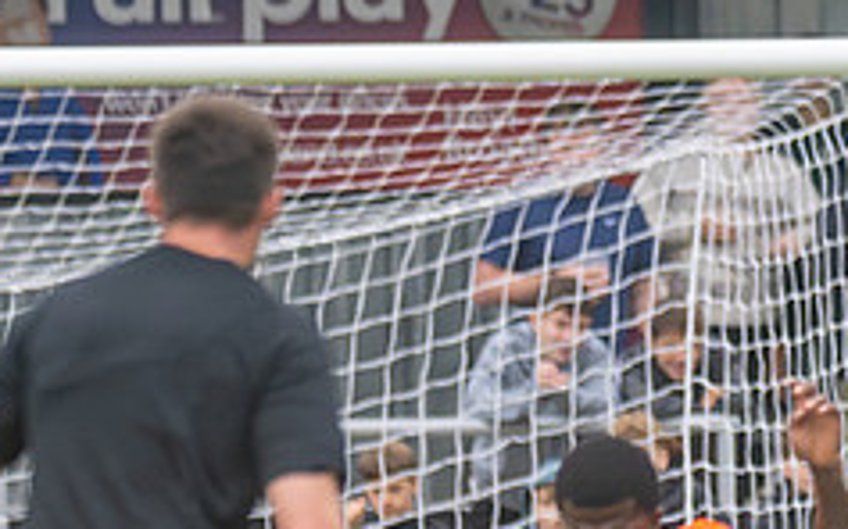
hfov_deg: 1.2
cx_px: 1243
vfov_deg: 0.8
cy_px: 595
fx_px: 39903
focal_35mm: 1727
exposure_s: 1/1250
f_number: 2.8
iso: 560
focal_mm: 220
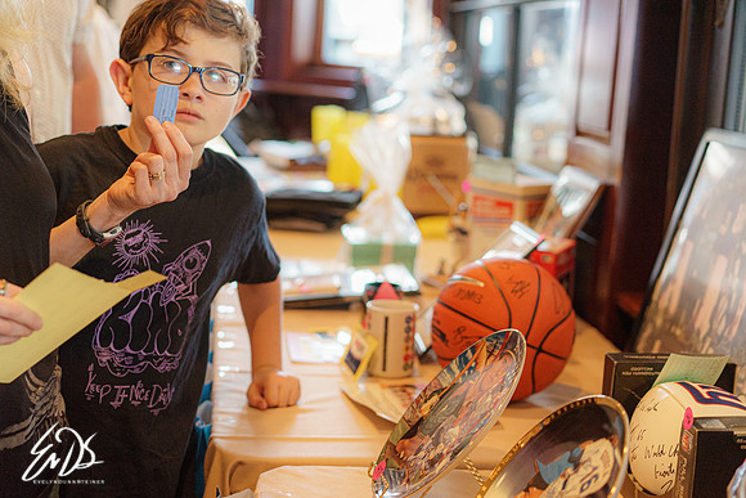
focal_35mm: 55
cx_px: 373
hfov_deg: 36.2
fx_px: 1140
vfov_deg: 24.6
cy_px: 249
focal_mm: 55
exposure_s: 1/200
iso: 1600
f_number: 2.8
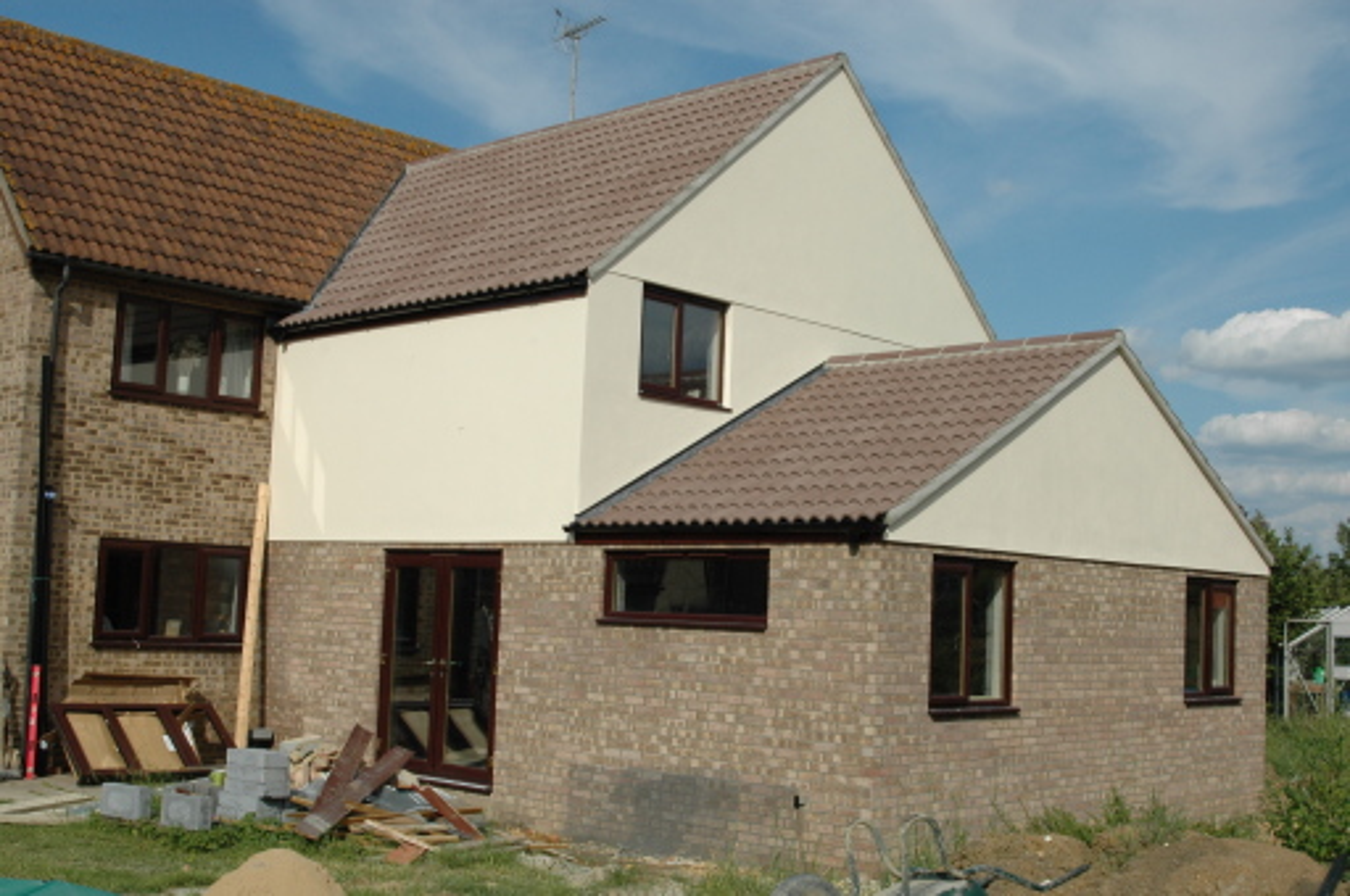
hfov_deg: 46.5
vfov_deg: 31.8
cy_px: 448
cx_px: 675
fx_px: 1573
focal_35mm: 42
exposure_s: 1/500
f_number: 11
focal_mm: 28
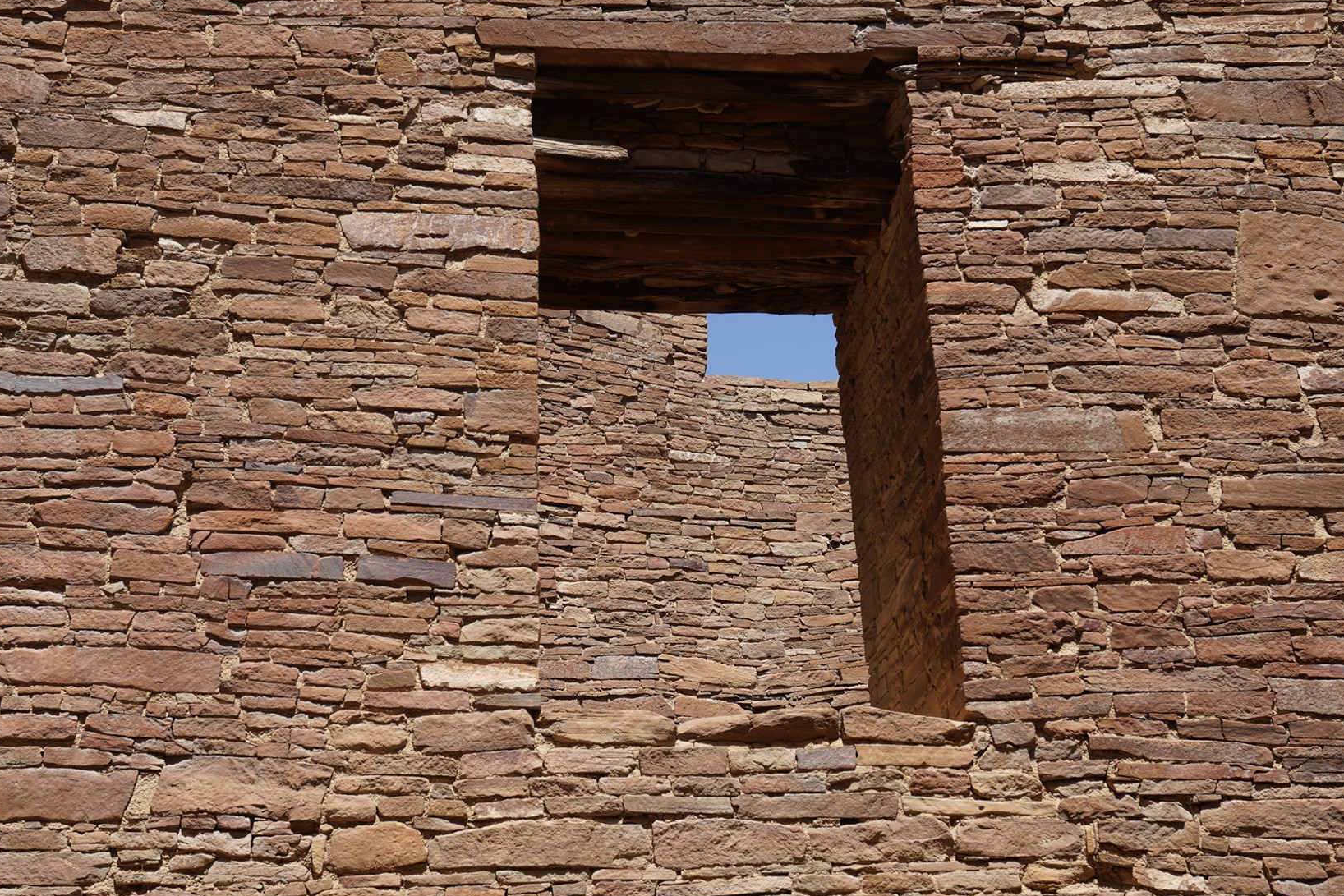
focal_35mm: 66
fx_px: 2464
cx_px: 665
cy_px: 411
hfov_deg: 30.5
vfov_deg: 20.6
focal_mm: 54
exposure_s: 1/100
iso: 100
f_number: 13
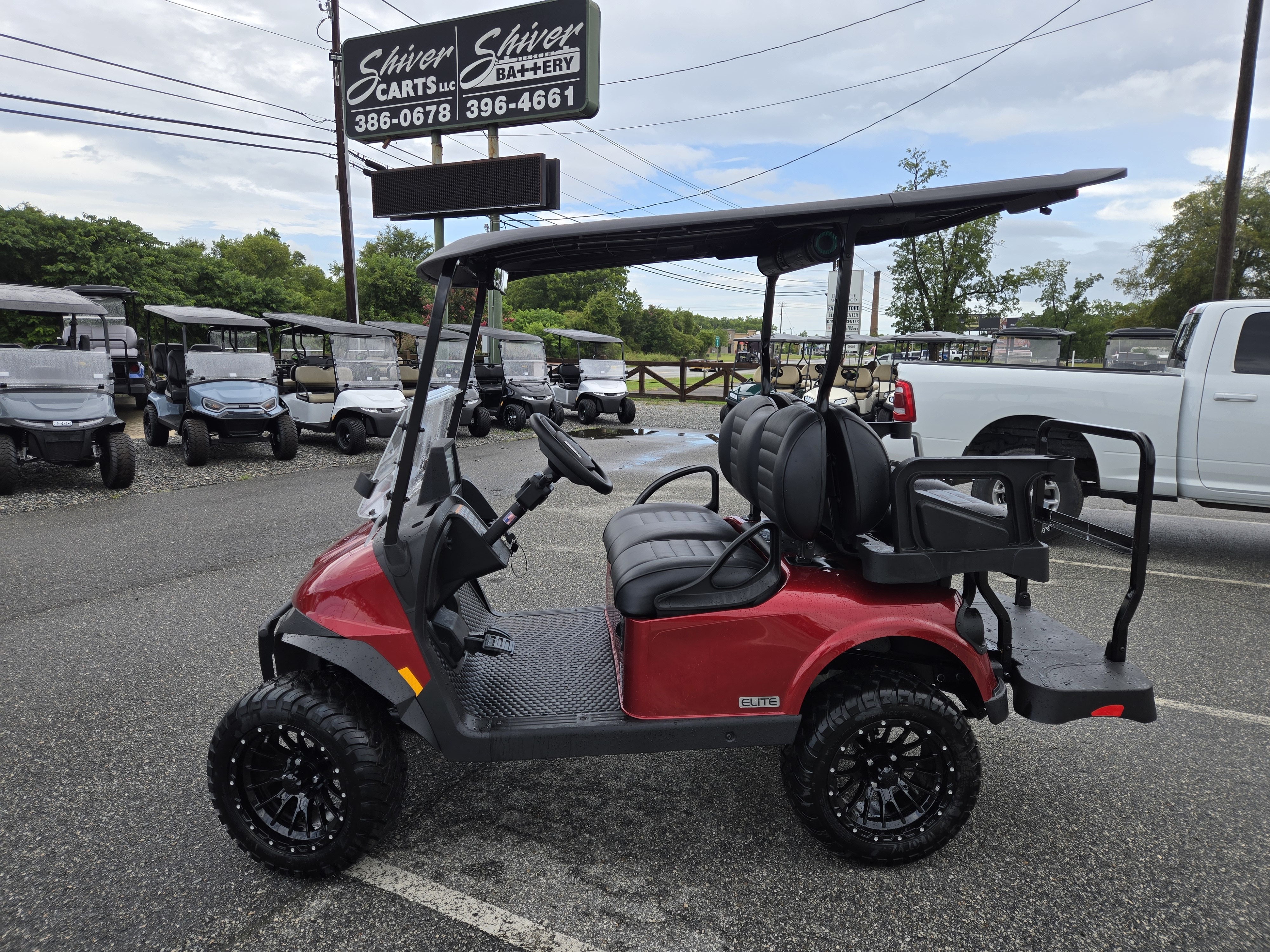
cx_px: 635
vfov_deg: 58.9
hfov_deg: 73.9
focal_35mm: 23
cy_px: 476
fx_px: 844
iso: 25
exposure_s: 1/803
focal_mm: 5.4
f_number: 1.8
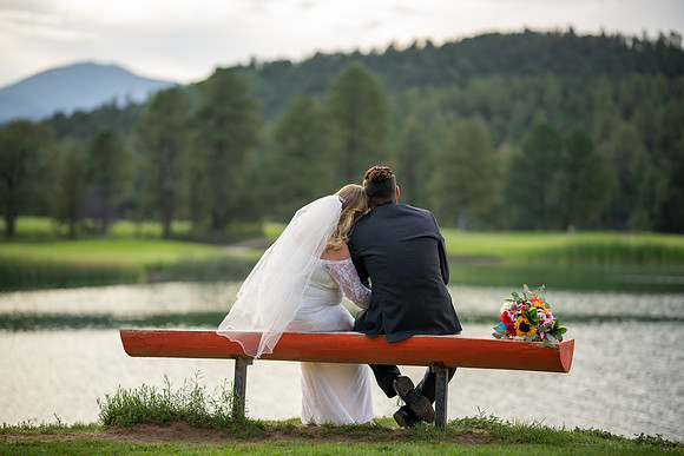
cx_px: 342
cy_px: 228
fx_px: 1615
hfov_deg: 23.9
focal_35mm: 85
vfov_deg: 16.1
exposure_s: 1/800
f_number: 1.6
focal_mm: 85
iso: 100
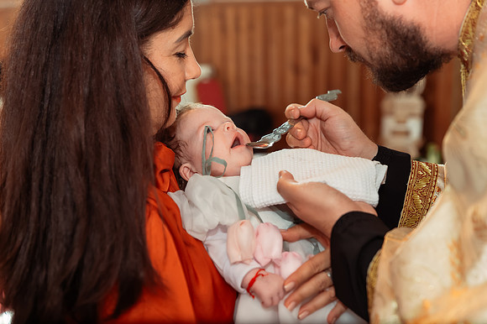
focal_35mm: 60
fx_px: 811
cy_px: 162
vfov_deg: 22.6
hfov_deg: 33.4
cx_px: 244
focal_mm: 60
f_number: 3.5
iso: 3200
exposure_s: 1/250
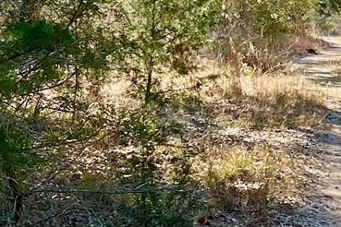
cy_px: 163
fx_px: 1421
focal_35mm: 150
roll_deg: -1.3
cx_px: 405
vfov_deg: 9.1
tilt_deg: -8.9
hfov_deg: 13.3
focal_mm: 5.7
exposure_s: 1/588
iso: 50
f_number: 1.5
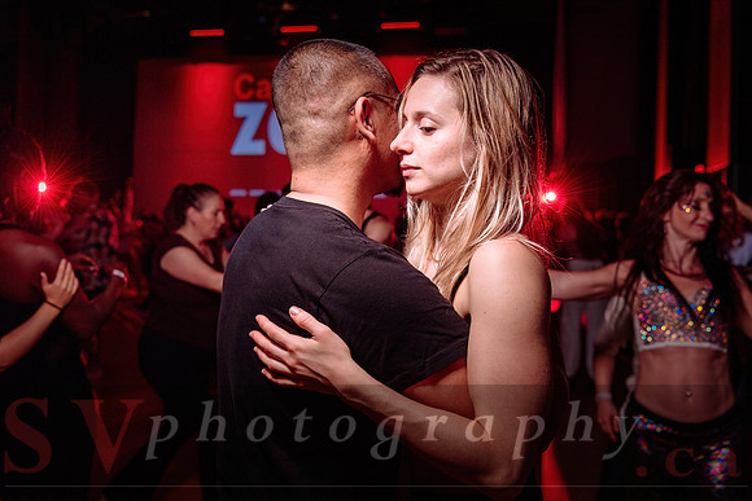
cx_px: 370
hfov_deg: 48.7
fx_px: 831
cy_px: 216
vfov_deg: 33.6
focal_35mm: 40
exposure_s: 1/125
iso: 800
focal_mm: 35
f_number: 3.5
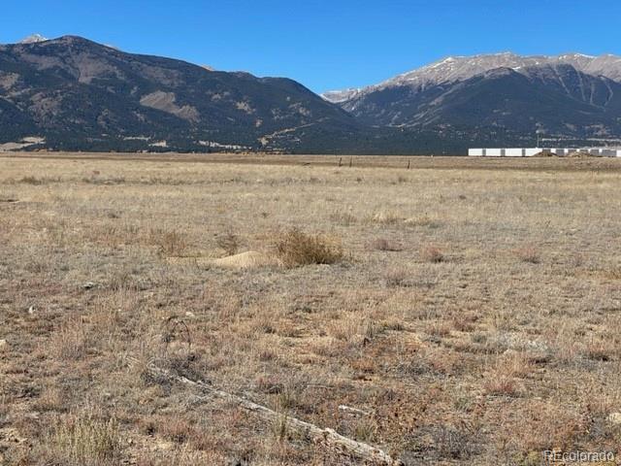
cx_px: 310
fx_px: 1148
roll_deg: -0.7
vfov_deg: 22.9
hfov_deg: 30.3
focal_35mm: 64
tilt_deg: -2.1
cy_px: 233
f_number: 2.2
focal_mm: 7.5
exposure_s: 1/1357
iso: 20
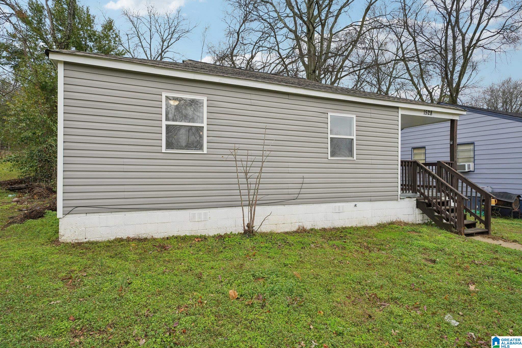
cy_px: 174
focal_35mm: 20
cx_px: 261
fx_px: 290
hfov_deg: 84.0
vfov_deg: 61.9
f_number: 8
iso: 400
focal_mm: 20
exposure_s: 1/200
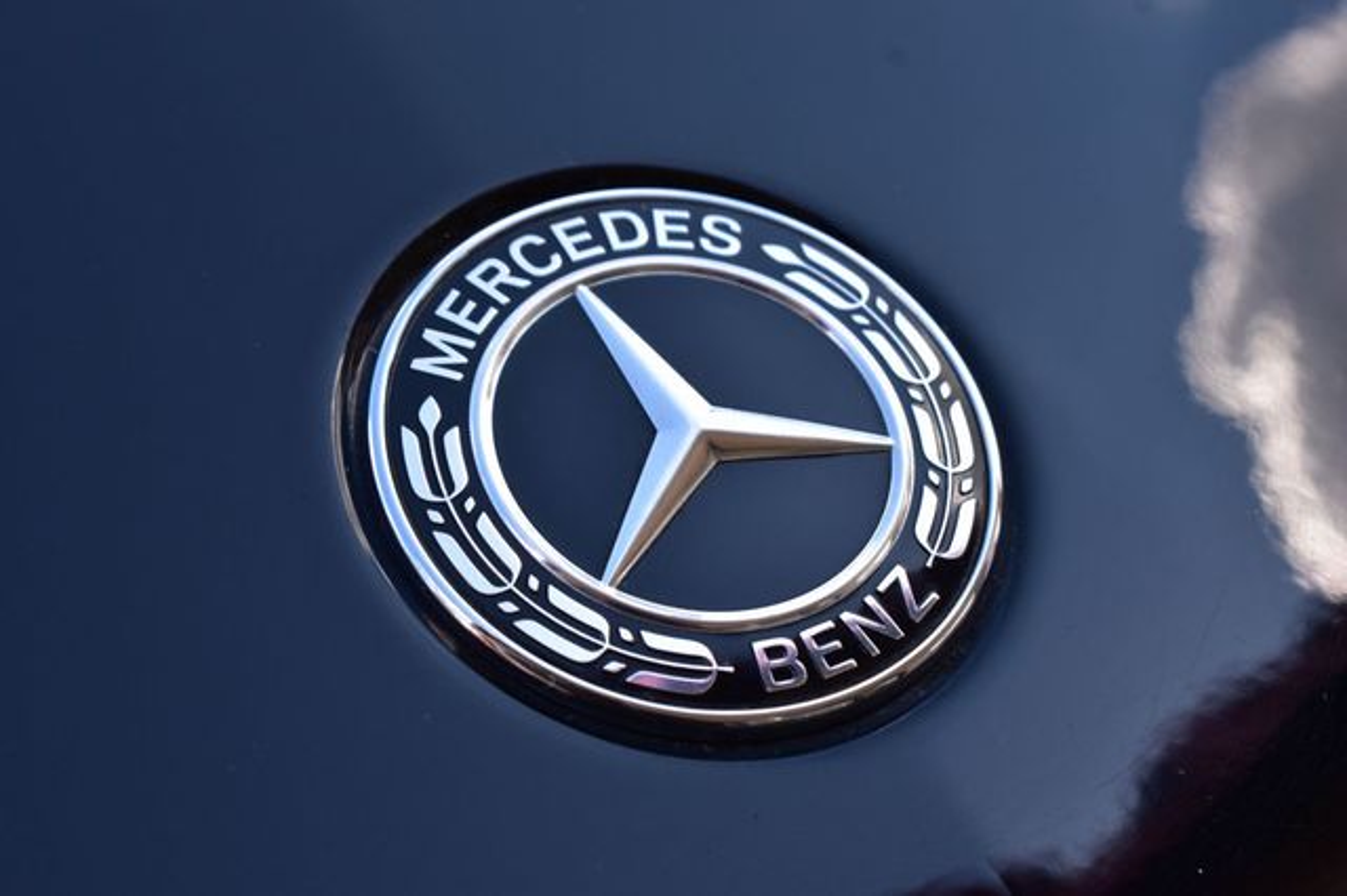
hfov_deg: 24.6
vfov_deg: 16.5
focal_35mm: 82
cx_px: 674
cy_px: 448
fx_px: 3085
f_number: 10
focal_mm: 55
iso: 400
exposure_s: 1/200
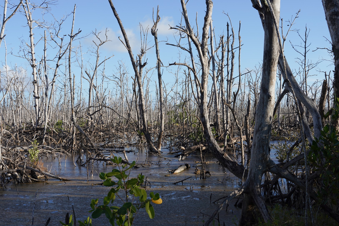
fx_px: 405
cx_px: 195
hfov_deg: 45.3
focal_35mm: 43
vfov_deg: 31.2
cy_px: 108
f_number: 14
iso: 100
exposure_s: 1/100
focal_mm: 35
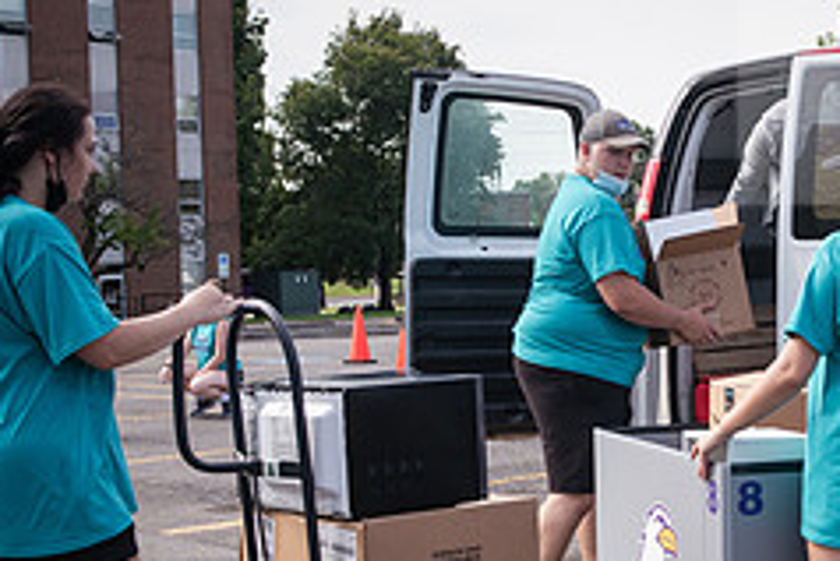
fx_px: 1821
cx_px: 632
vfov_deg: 17.5
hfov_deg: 25.7
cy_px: 337
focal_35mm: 78
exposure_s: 1/640
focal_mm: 32
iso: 200
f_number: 4.5
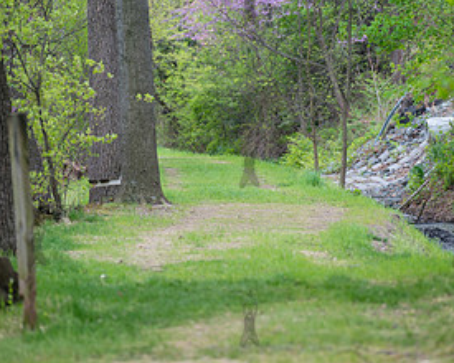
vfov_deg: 5.2
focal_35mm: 297
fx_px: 3991
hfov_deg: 6.5
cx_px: 248
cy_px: 158
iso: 160
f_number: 2.8
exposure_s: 1/160
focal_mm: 150
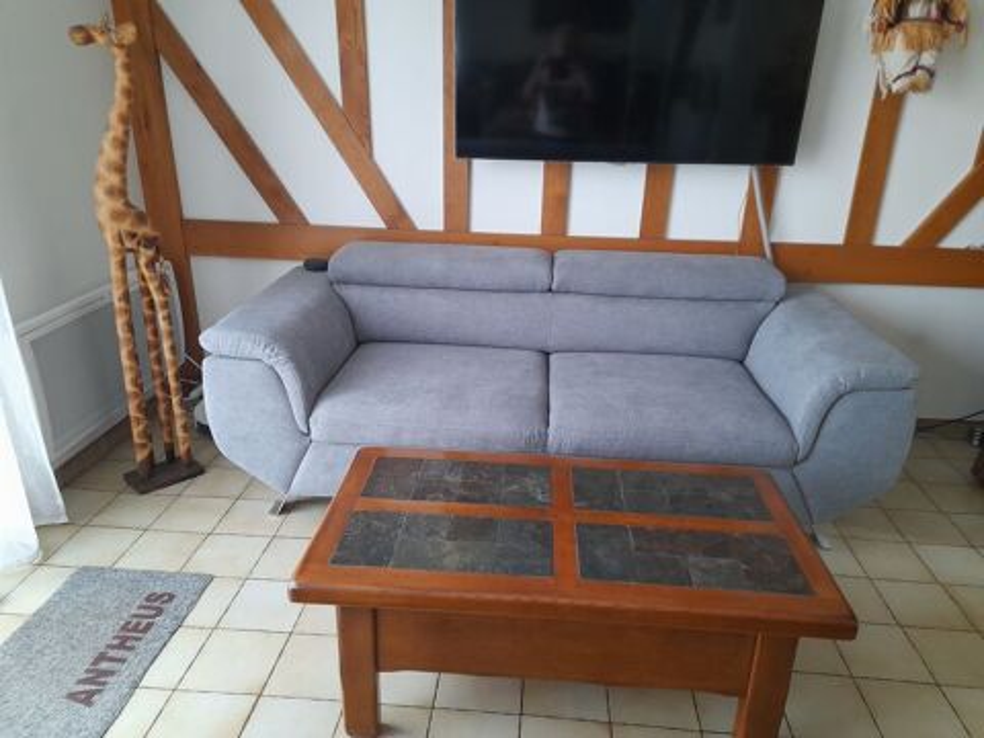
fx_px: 711
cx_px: 492
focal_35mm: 25
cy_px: 369
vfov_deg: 54.9
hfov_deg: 69.4
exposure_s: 1/30
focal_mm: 4.6
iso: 320
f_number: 2
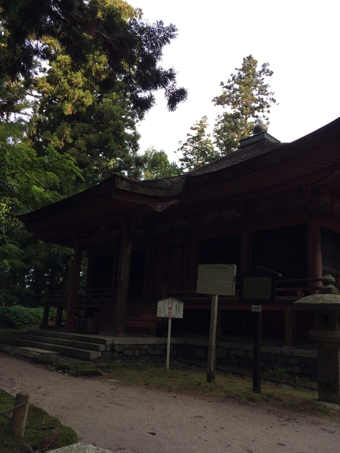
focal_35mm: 29
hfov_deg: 48.2
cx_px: 170
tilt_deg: +11.1
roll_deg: -1.5
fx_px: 380
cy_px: 226
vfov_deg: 61.7
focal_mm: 4.15
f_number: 2.2
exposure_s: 1/225
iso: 32
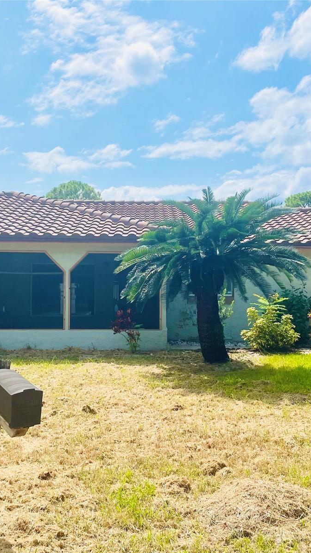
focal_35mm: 38
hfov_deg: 31.2
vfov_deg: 52.8
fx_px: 557
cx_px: 159
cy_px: 278
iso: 32
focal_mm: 4.2
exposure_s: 1/6494
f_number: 1.6
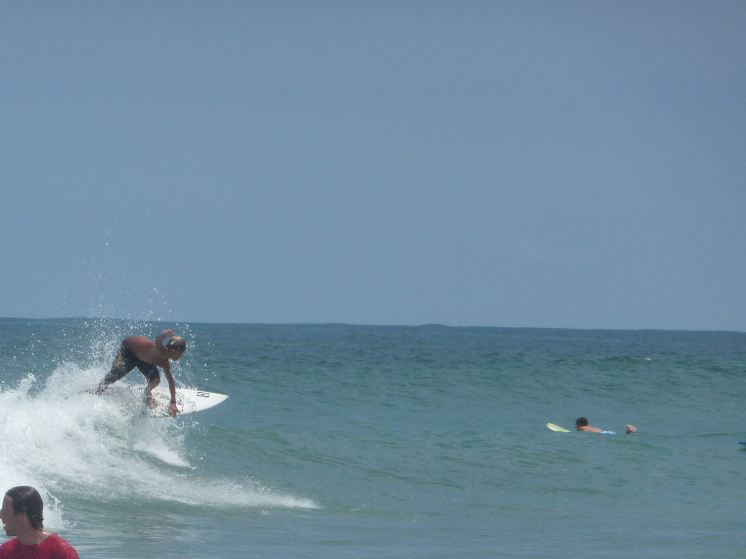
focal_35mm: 430
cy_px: 432
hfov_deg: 4.6
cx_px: 152
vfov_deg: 3.5
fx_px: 9266
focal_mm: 45.4
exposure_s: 1/1000
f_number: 4.9
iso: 100
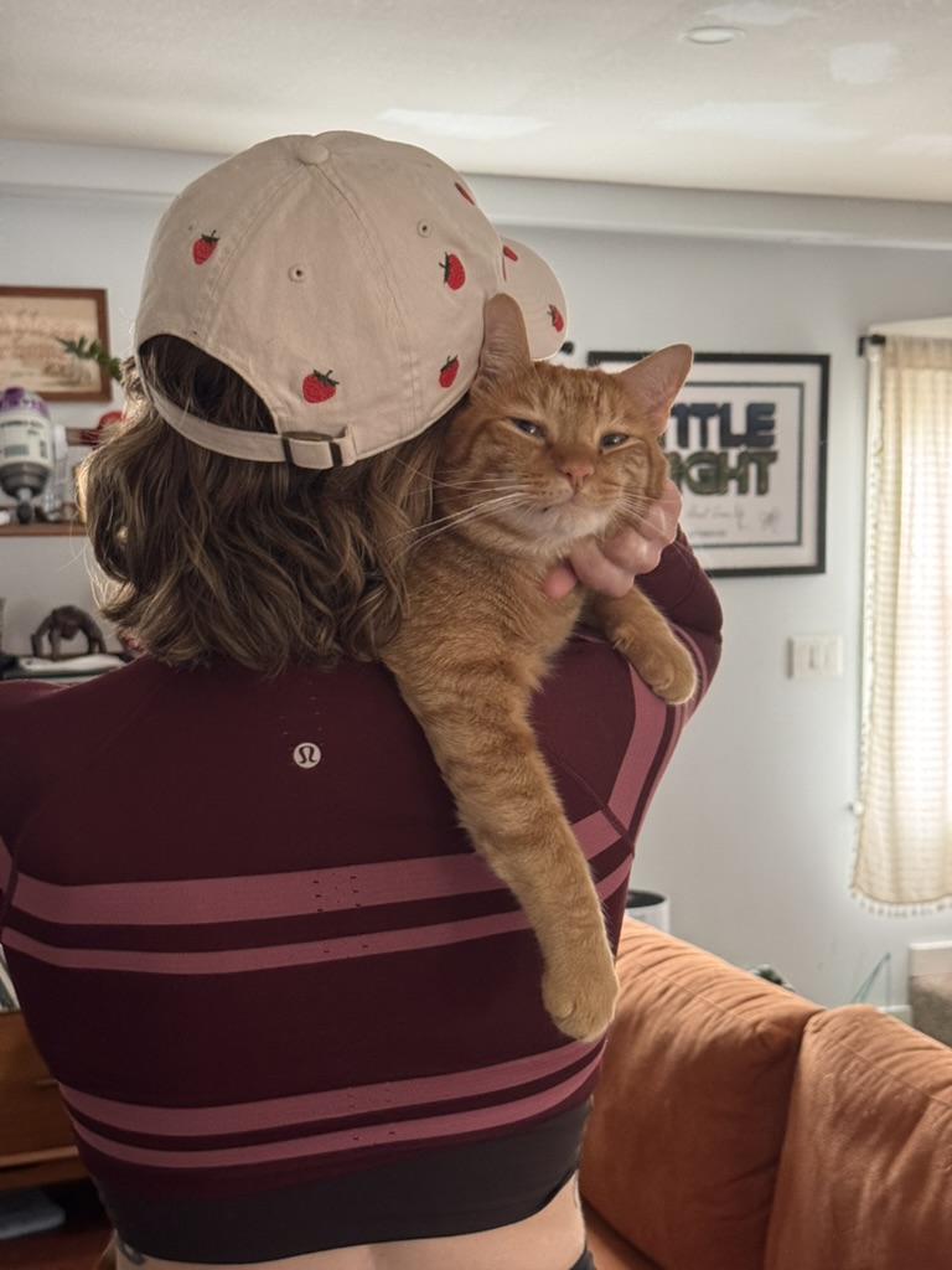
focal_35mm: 48
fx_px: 1760
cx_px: 476
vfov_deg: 39.7
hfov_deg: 30.3
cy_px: 635
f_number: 1.78
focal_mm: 6.76
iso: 400
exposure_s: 1/40
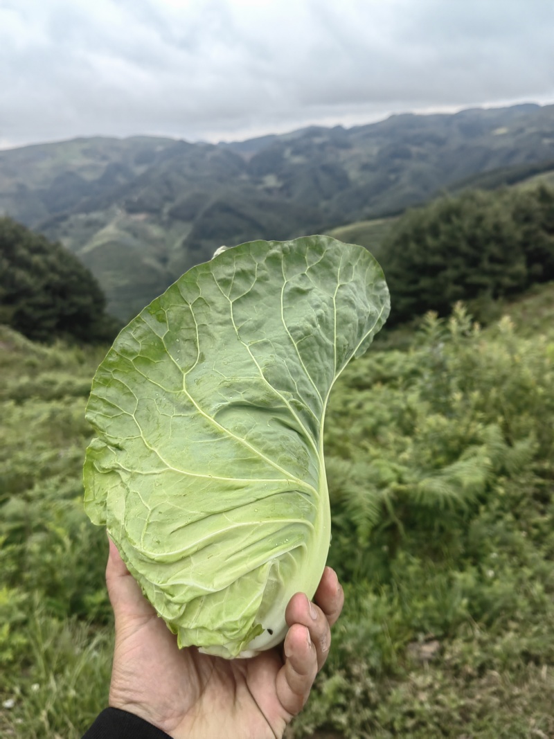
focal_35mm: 27
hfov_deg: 51.3
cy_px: 370
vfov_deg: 65.3
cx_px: 277
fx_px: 576
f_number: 1.8
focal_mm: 5.54
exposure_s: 1/2725
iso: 50
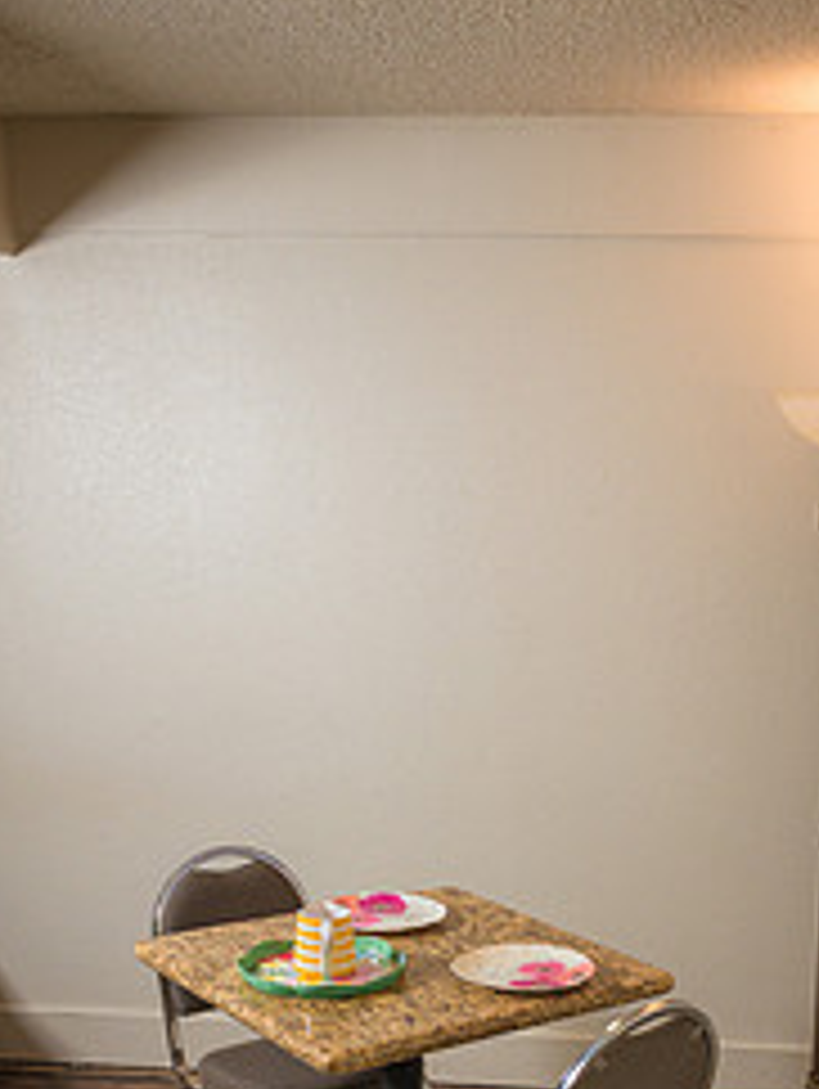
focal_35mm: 50
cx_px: 594
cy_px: 896
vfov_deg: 36.6
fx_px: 1575
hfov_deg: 28.8
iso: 1000
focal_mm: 28
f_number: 8
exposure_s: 1/160
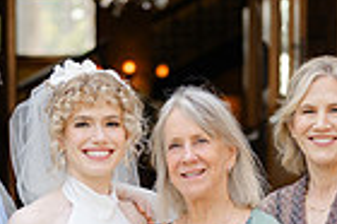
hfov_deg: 9.9
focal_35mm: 207
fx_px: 1935
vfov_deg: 6.5
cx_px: 101
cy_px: 396
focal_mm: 50
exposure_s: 1/320
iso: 64
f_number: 2
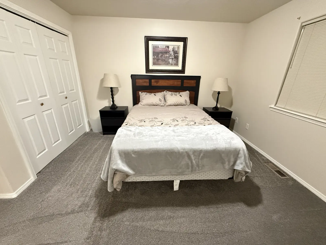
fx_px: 132
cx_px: 163
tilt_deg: -20.2
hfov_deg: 102.1
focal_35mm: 14
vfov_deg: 85.7
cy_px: 122
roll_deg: -0.8
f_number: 2.2
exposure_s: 1/60
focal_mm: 2.22
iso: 1000
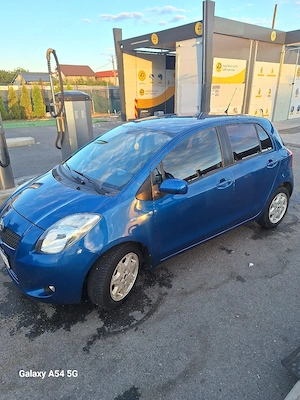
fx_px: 266
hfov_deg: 58.9
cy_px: 200
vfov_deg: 73.9
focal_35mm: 23
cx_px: 150
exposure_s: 1/278
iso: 40
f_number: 1.8
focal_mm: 5.54
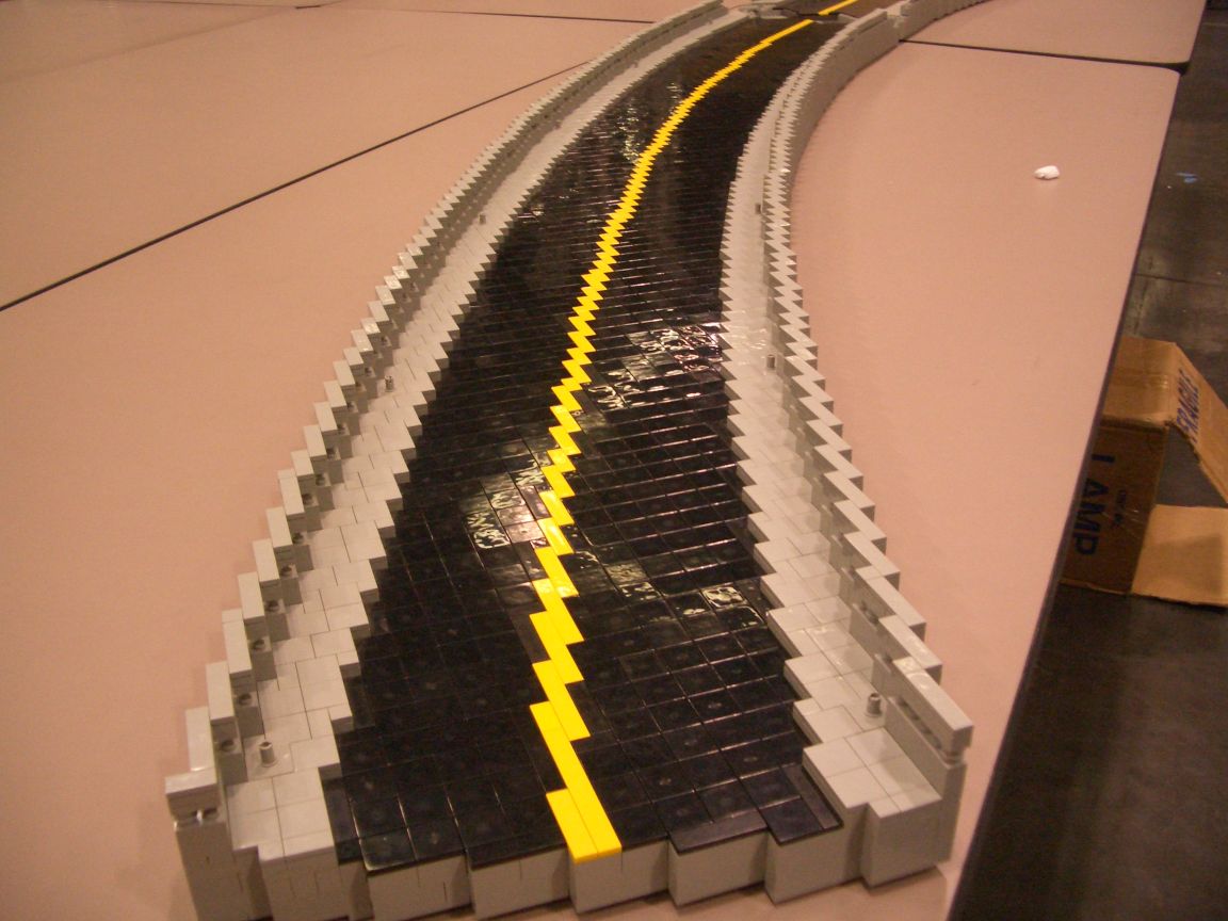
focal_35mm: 35
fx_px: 1242
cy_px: 460
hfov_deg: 52.6
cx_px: 614
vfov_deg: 40.7
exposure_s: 1/50
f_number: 2.6
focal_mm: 5.8
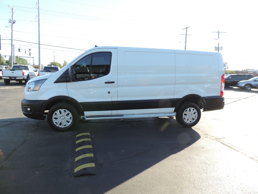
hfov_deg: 71.6
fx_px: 179
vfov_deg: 56.8
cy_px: 97
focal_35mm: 24
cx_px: 129
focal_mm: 4.3
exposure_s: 1/250
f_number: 3
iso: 80
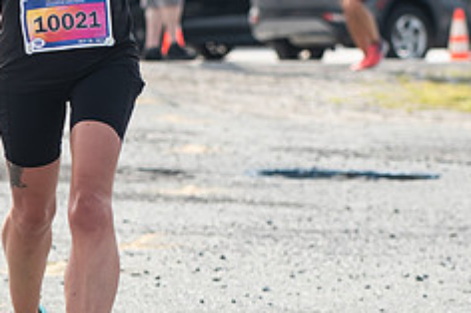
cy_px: -65
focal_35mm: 388
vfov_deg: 3.5
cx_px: -9
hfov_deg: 5.3
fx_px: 5073
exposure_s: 1/1250
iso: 250
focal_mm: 90
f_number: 4.5
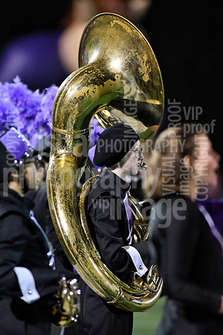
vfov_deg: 4.6
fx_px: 4181
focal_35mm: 450
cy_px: 168
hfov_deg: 3.1
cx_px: 112
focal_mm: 300
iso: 8000
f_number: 2.8
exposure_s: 1/800
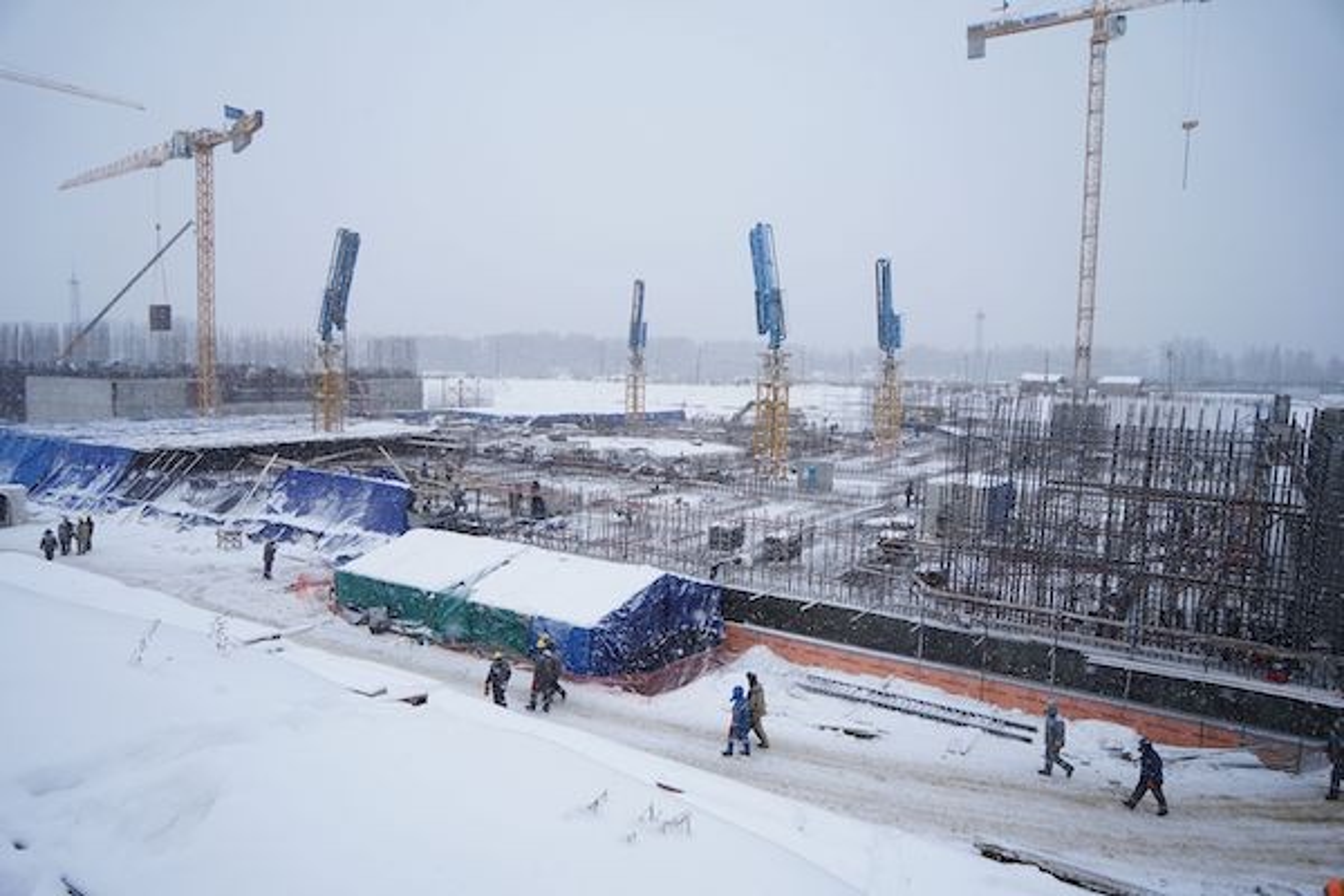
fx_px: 896
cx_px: 672
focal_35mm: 24
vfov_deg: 53.1
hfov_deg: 73.7
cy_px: 448
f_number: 4
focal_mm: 24
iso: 400
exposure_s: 1/500
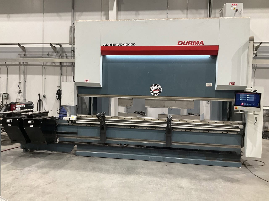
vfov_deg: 48.2
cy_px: 100
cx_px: 134
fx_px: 225
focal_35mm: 29
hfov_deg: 61.7
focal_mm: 3
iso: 100
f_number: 1.8
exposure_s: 1/60
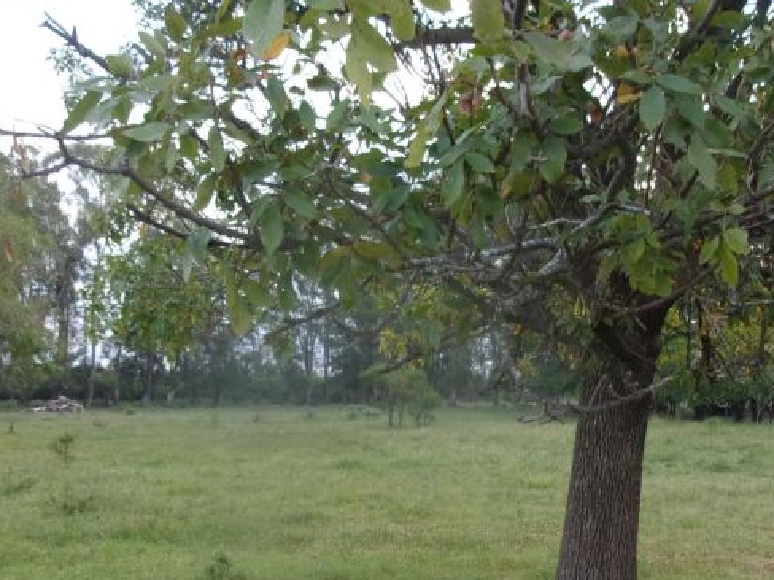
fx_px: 1028
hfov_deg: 41.2
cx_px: 401
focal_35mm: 46
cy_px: 353
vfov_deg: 31.4
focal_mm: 5.1
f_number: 3.9
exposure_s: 1/34
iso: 138
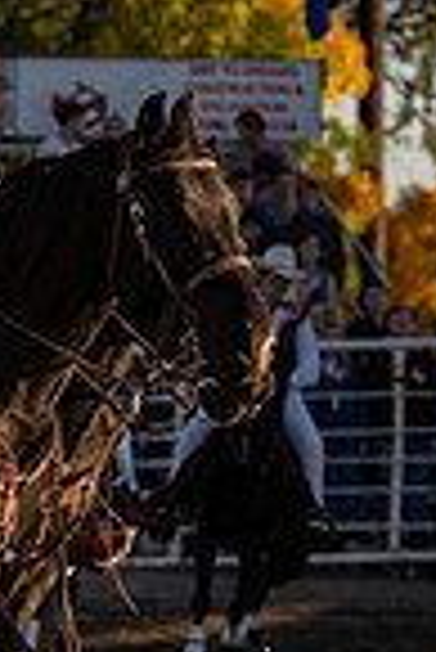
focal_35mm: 493
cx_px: -181
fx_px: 8934
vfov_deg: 4.2
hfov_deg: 2.8
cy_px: 70
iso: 160
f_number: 2.8
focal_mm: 70
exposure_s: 1/2000
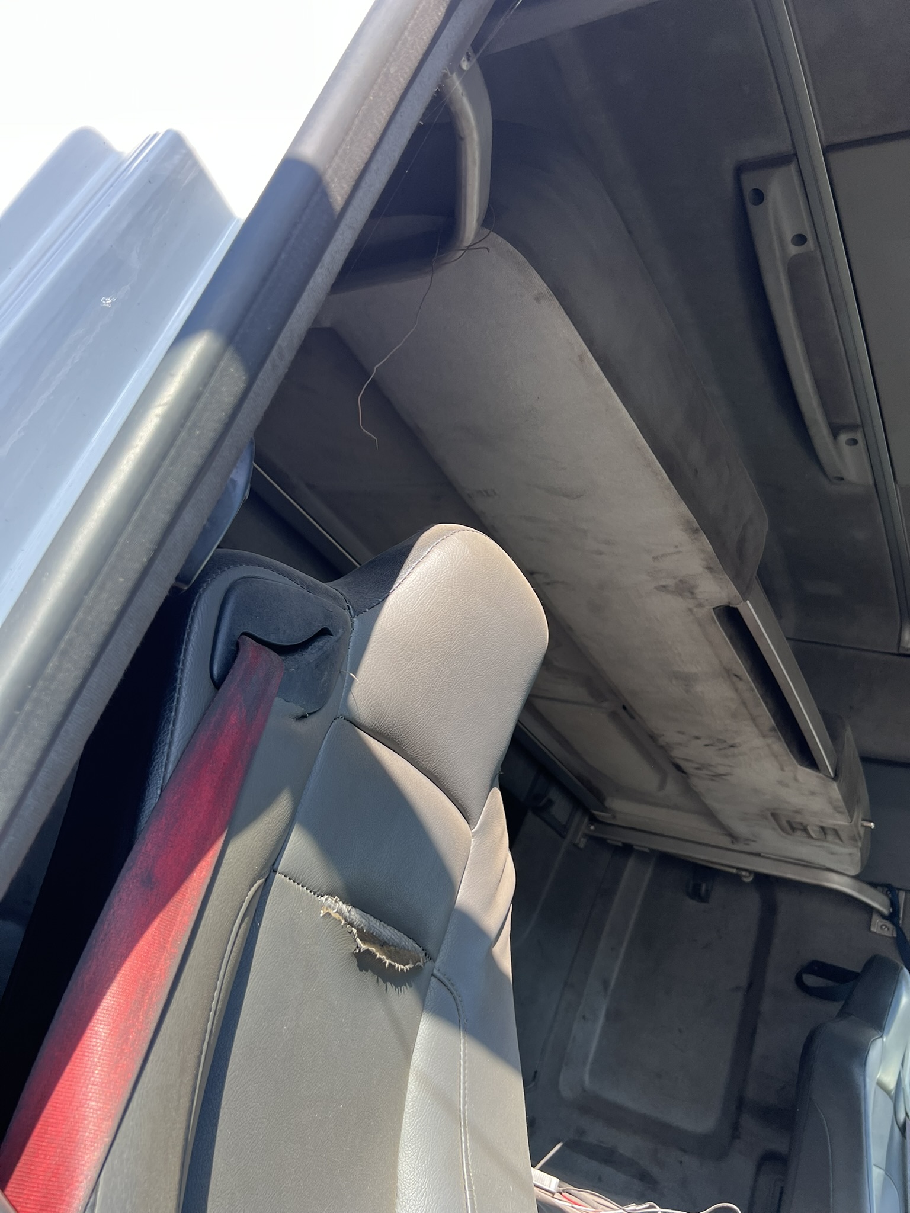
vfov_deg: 67.3
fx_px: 911
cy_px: 606
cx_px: 455
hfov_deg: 53.1
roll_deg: -24.4
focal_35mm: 26
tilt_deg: +23.3
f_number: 1.5
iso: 50
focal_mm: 5.7
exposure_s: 1/340
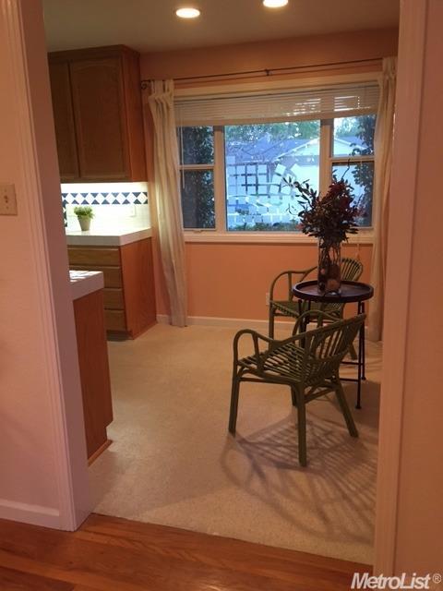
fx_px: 495
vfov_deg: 61.7
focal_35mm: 29
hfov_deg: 48.2
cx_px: 222
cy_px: 296
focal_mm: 4.15
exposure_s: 1/30
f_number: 2.2
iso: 200
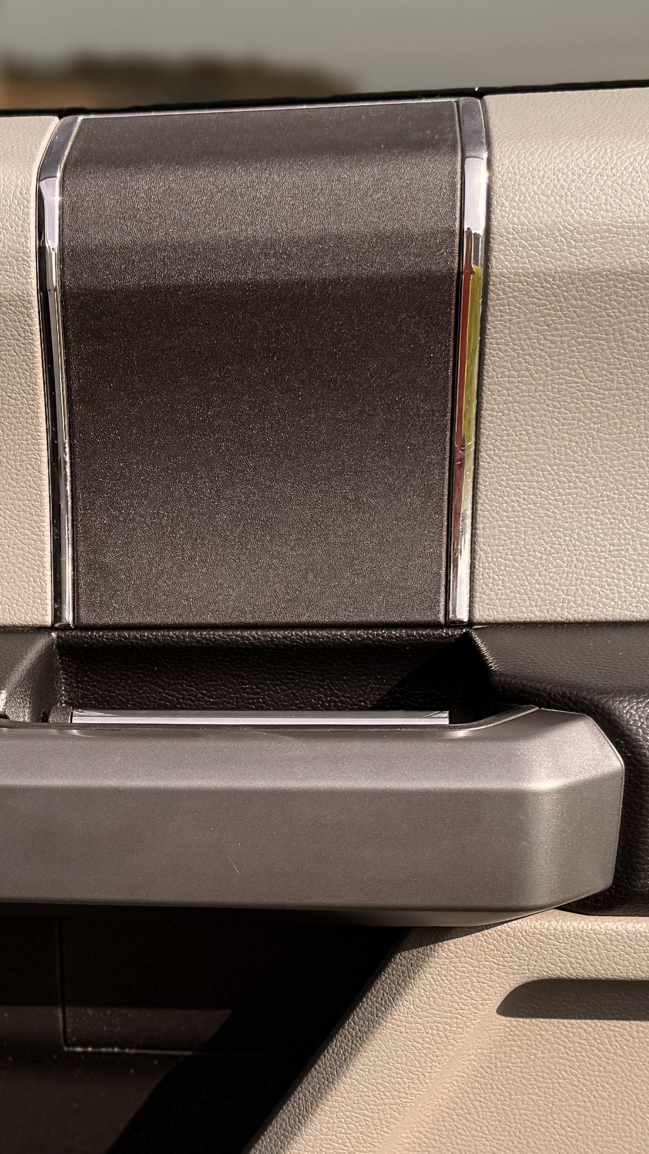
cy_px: 862
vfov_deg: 31.8
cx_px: 56
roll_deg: -2.1
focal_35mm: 65
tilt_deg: -19.7
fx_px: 1989
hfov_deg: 18.2
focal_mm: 6.76
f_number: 1.78
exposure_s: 1/2174
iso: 80
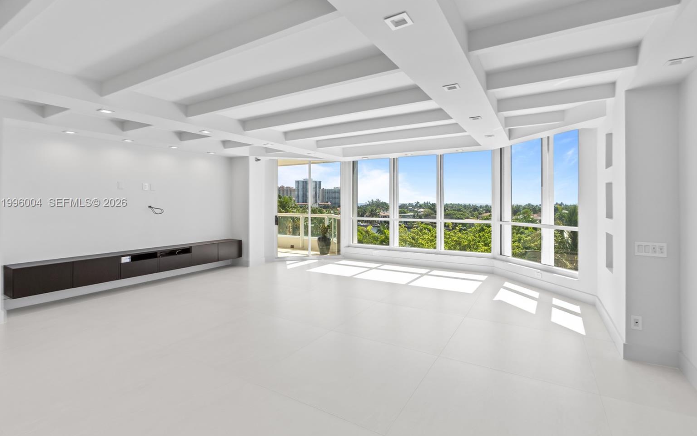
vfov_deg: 67.9
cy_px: 203
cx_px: 348
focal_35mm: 17
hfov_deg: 94.4
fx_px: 323
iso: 250
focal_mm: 16
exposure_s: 1/250
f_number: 4
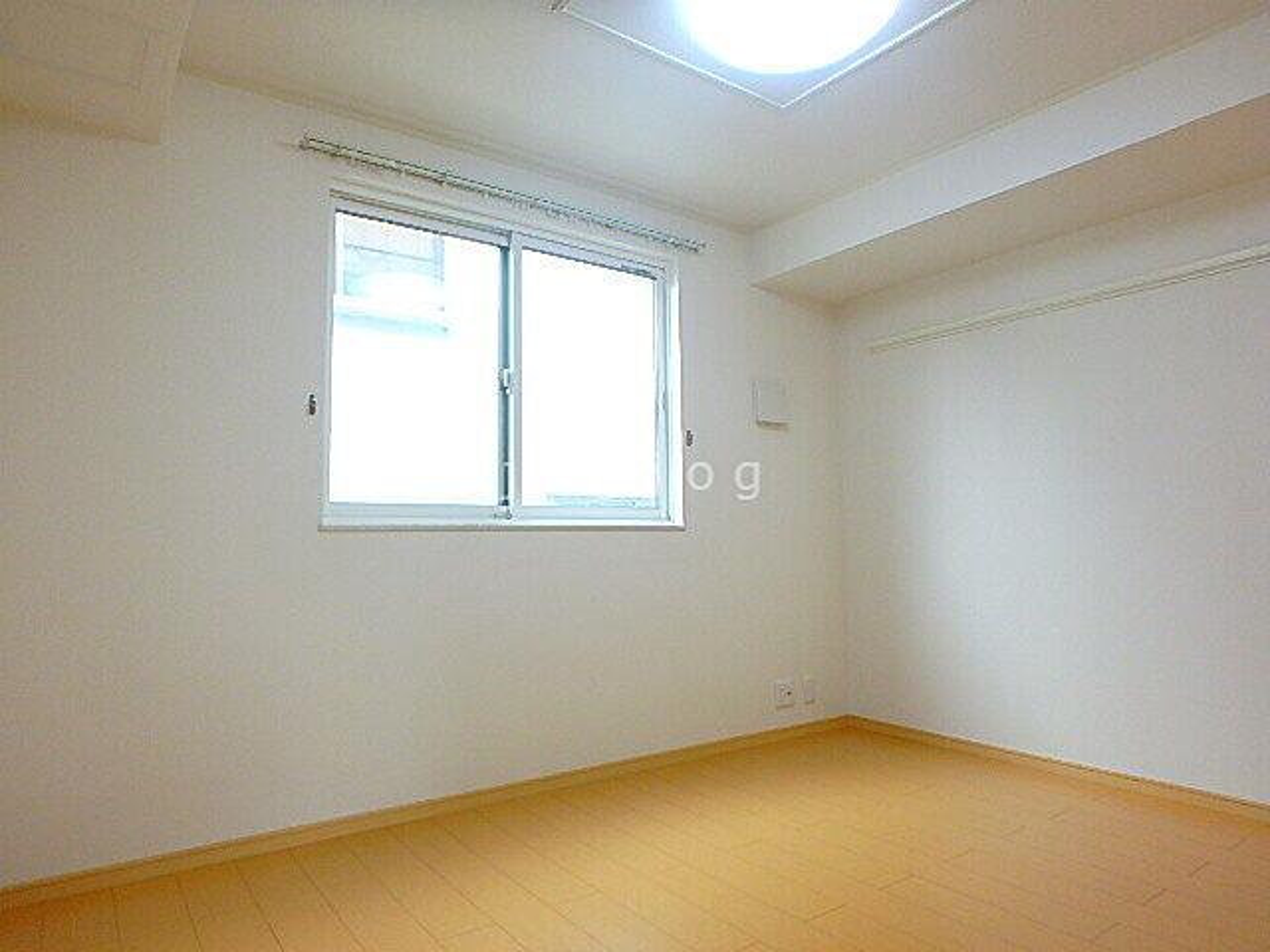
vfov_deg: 63.4
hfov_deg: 79.0
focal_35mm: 21
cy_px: 476
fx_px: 770
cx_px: 635
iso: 200
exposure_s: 1/30
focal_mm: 3.7
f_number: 3.5
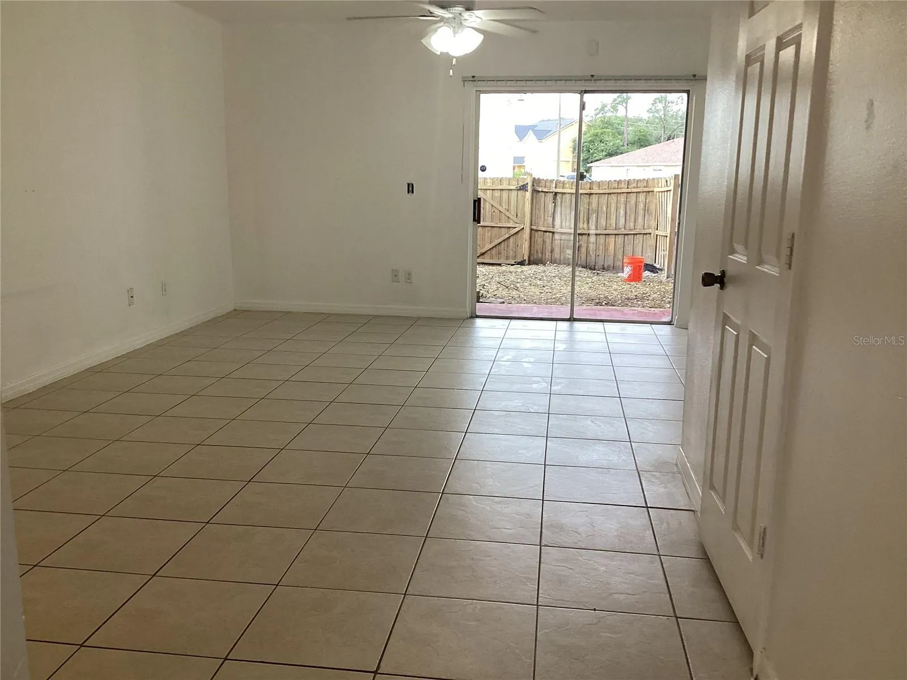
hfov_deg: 58.4
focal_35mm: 31
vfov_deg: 45.4
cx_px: 454
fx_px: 812
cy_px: 340
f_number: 2.4
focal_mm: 3.3
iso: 80
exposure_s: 1/60
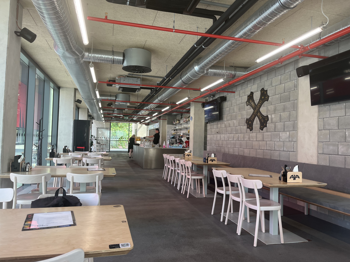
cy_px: 131
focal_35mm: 26
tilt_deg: +2.0
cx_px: 175
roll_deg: -1.3
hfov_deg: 67.3
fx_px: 263
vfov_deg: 53.1
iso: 40
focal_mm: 5.1
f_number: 1.6
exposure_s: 1/122
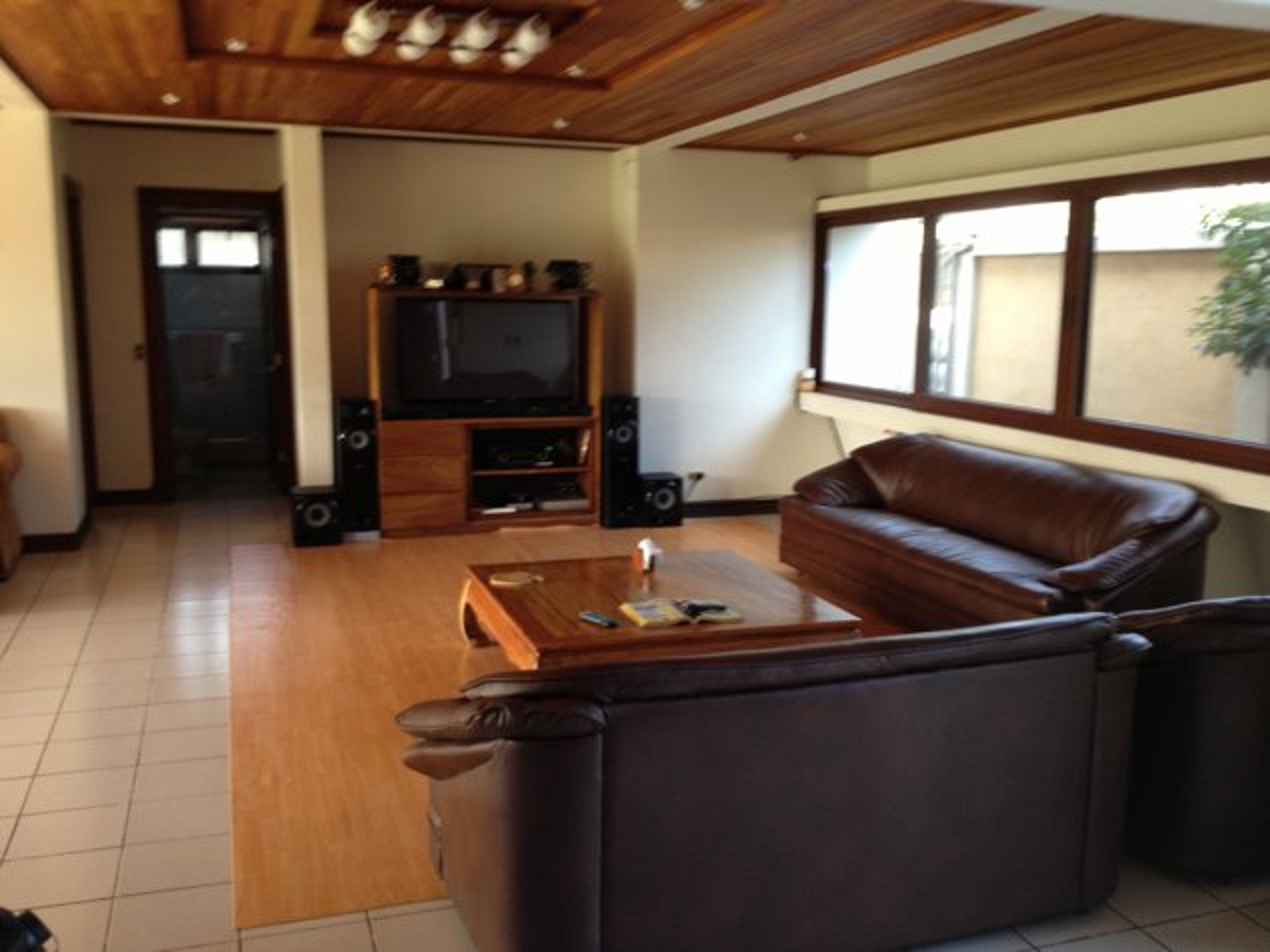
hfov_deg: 52.6
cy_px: 476
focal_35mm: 35
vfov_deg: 40.7
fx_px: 1284
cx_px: 635
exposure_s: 1/20
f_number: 2.4
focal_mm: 4.28
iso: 100
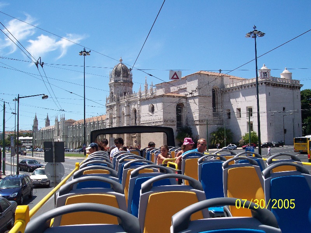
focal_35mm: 38
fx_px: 341
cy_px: 116
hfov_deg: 49.0
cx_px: 156
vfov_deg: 37.7
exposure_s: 1/700
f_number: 4.8
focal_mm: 8
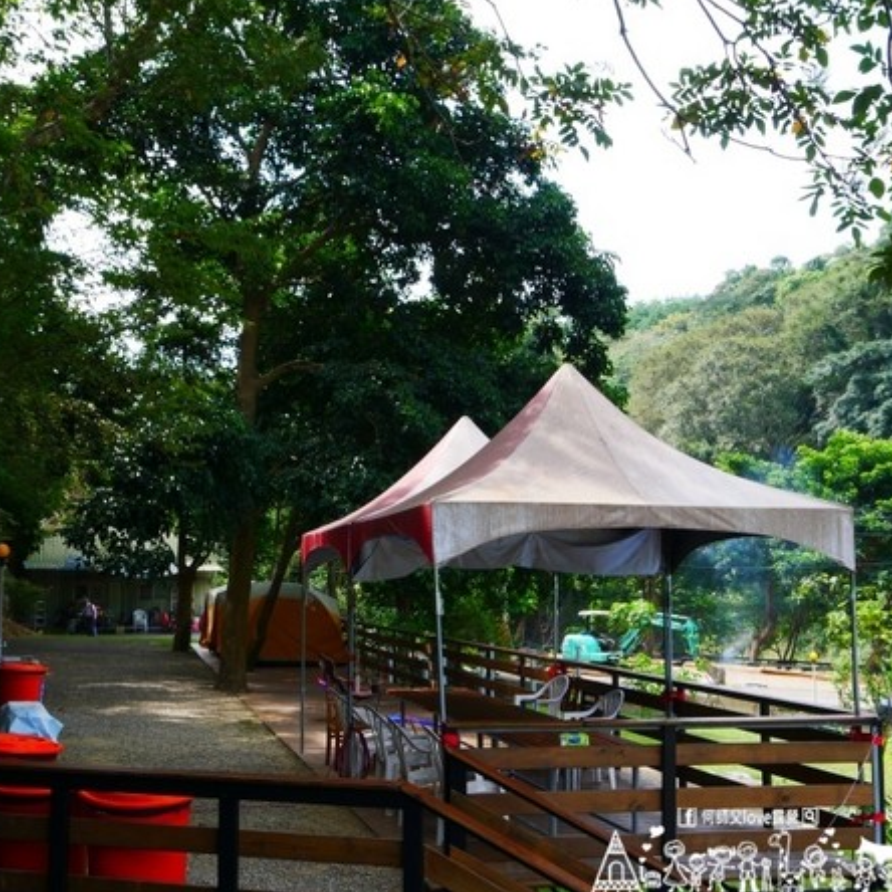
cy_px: 446
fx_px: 1254
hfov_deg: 39.0
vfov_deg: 39.2
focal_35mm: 43
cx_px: 348
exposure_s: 1/80
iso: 200
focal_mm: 18
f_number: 5.6
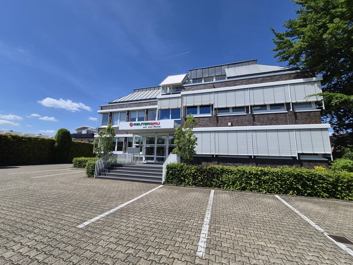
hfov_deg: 106.2
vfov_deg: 89.9
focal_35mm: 13
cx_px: 176
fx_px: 133
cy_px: 132
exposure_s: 1/2872
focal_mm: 1.74
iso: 40
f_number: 2.2
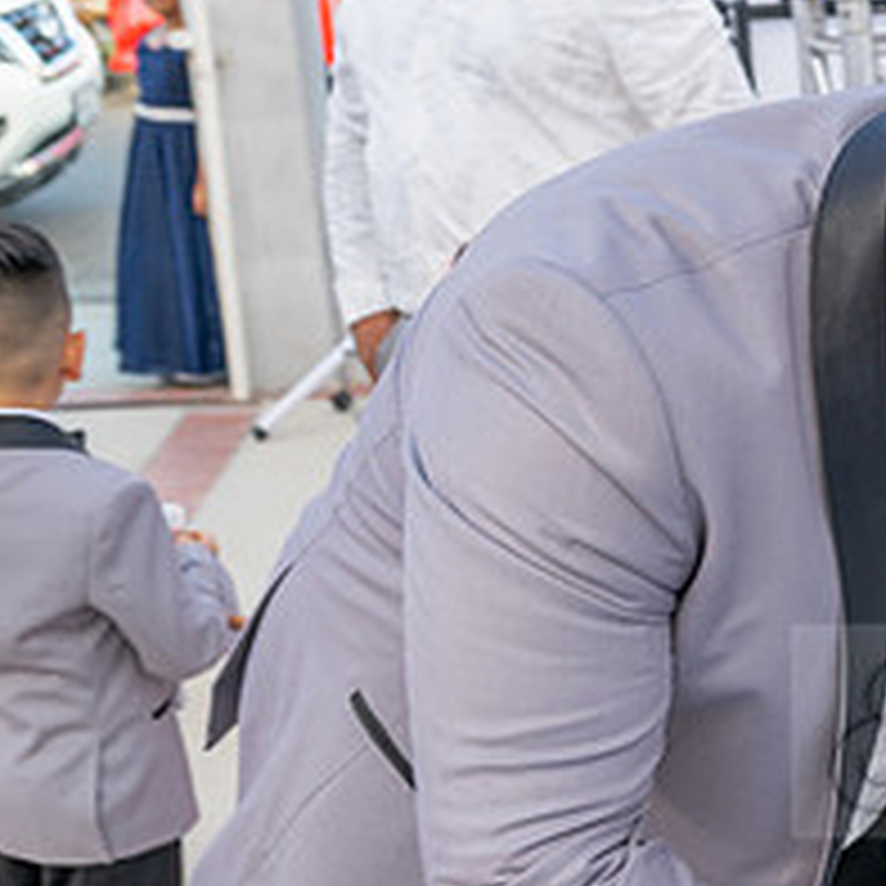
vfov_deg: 19.1
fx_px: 2606
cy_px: 731
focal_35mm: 90
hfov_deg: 17.9
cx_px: 1183
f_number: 6.3
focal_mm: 36
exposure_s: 1/125
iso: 200
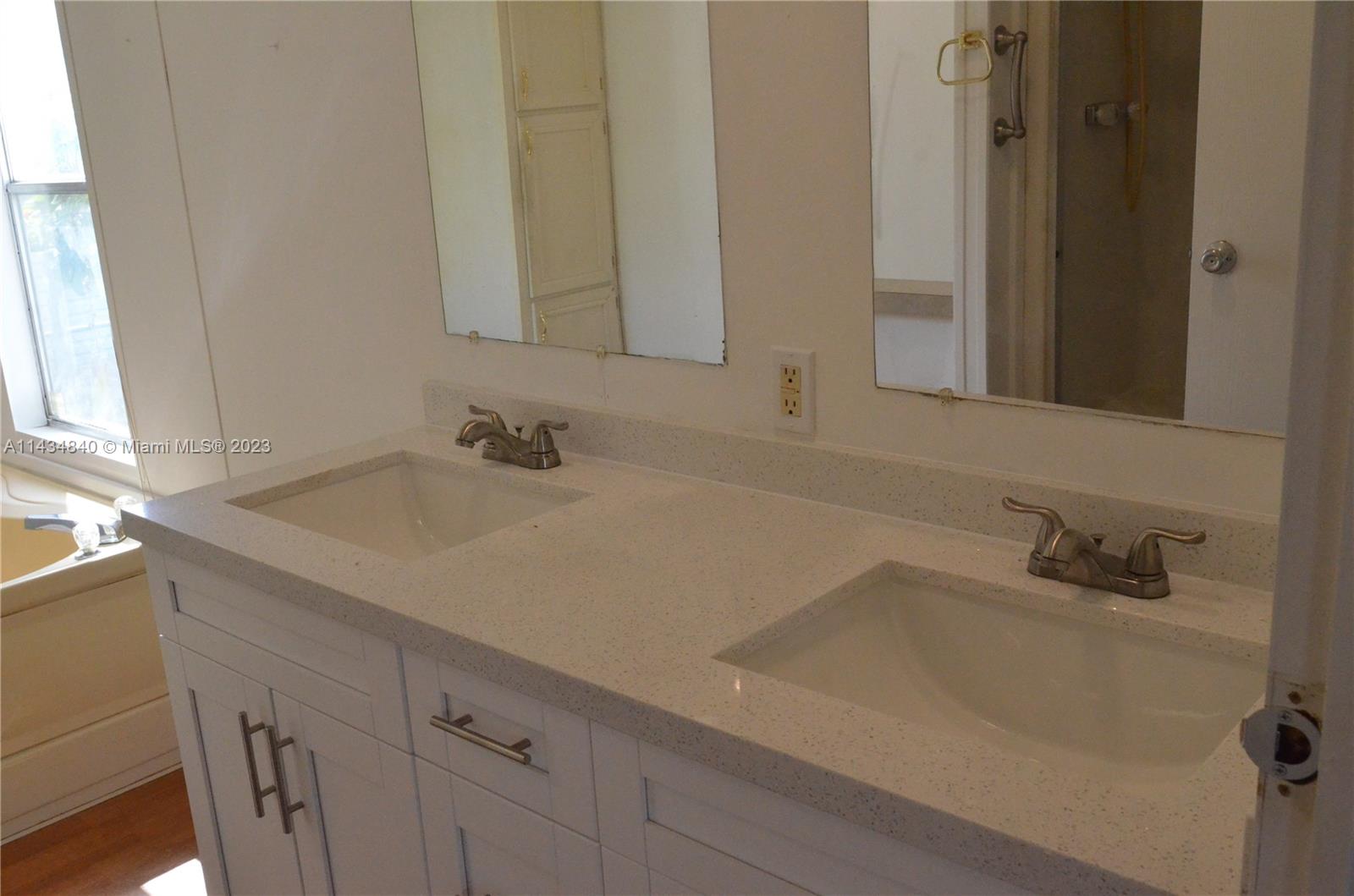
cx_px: 677
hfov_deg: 53.2
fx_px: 1351
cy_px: 448
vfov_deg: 36.7
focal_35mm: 36
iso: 5000
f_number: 11
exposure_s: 1/500
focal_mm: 24
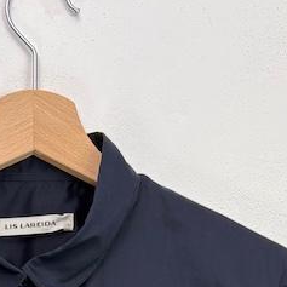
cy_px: 561
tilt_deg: -7.1
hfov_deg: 18.0
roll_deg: -1.2
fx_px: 891
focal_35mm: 95
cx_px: 25
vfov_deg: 15.1
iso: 80
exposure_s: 1/100
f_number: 1.6
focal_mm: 5.96
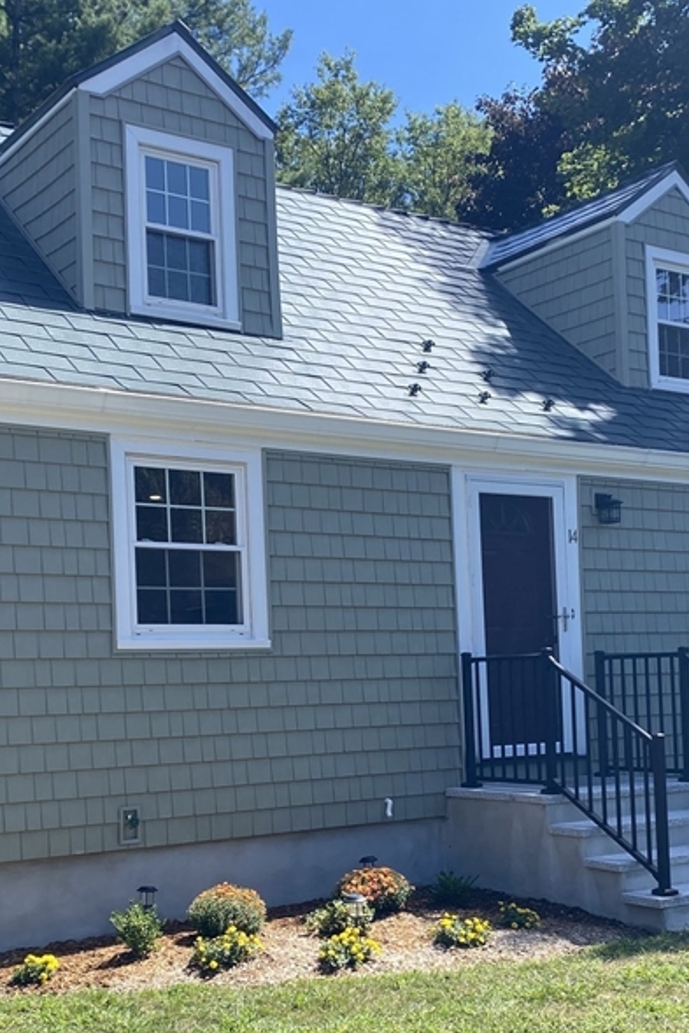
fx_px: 1348
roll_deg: +2.8
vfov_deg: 41.5
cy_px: 663
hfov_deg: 28.7
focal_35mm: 47
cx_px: 323
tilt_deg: +1.4
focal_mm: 4.25
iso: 32
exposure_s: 1/1412
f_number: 1.8
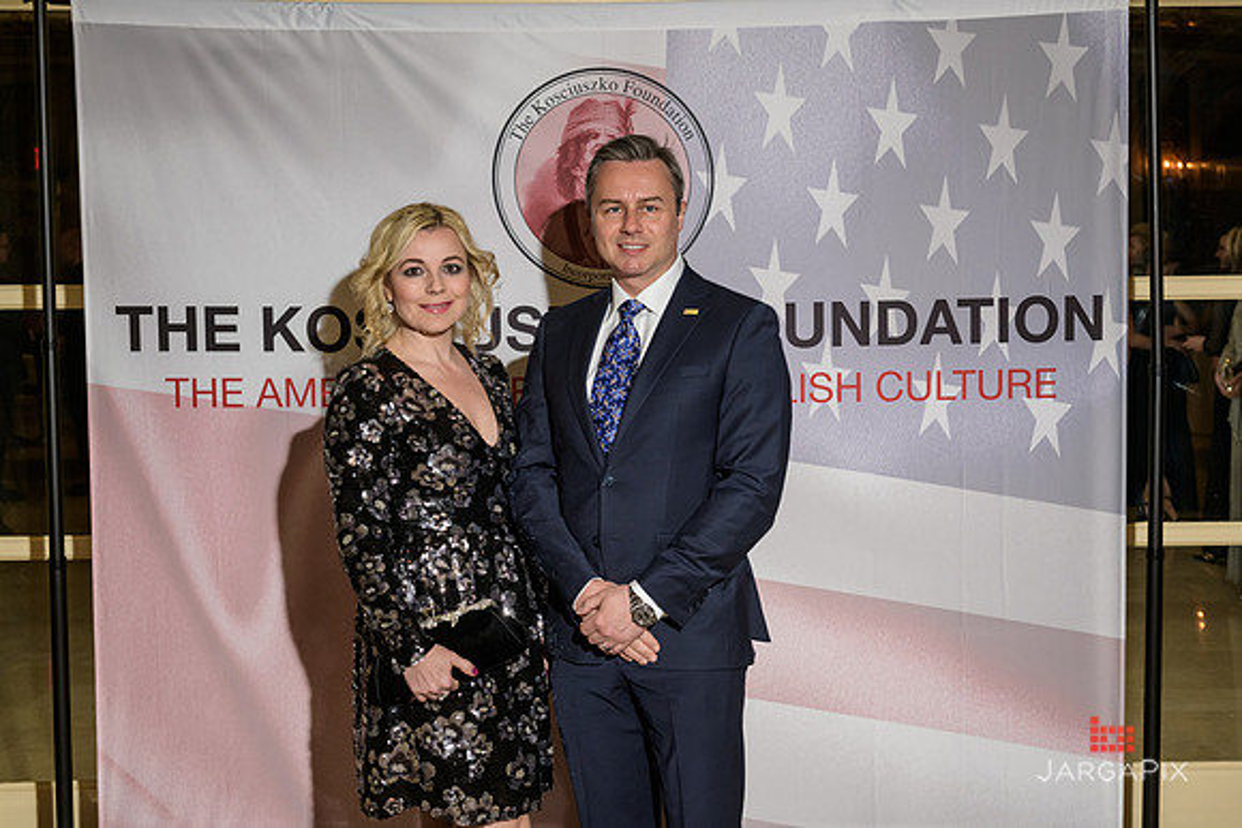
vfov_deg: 26.3
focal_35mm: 51
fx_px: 1771
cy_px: 385
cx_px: 621
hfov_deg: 38.6
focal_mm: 48
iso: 800
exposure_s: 1/100
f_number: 5
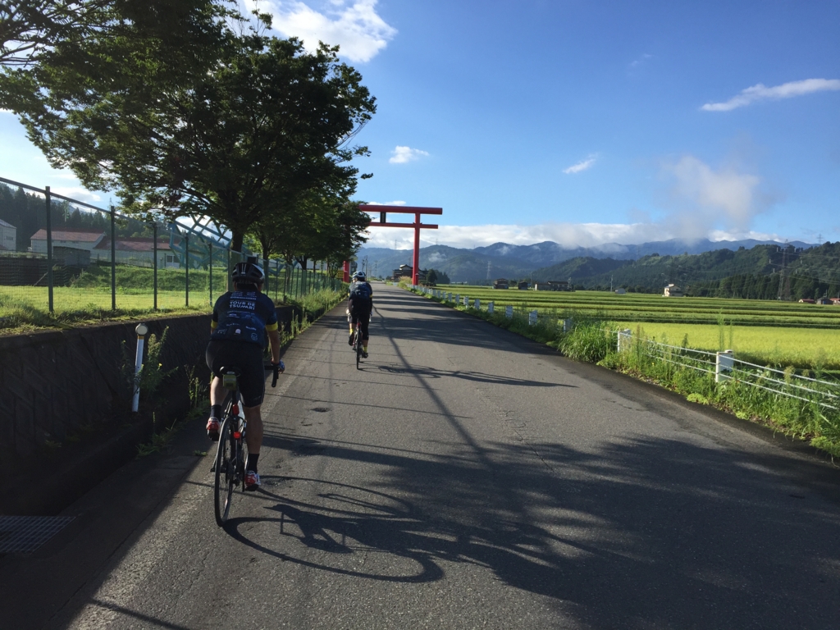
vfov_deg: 48.2
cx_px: 420
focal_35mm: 29
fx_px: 704
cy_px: 315
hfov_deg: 61.7
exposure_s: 1/1721
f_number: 2.2
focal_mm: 4.15
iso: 32
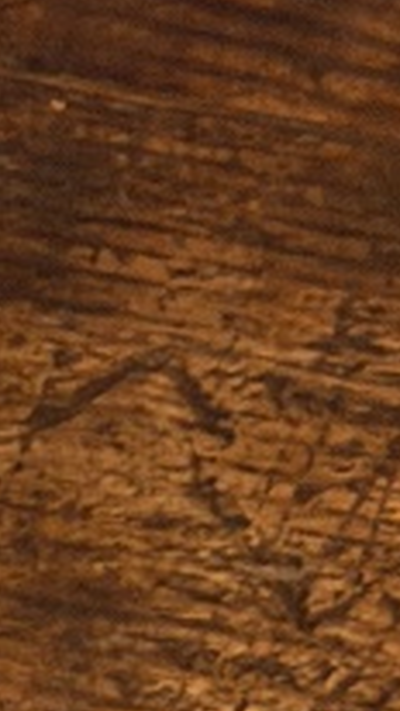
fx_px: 5746
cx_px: -883
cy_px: 1025
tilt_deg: -66.1
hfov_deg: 3.9
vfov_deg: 7.0
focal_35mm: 305
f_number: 1.78
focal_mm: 6.76
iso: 640
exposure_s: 1/25
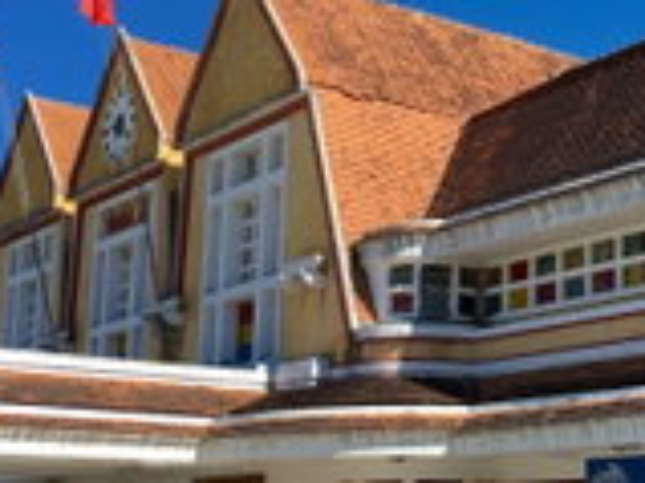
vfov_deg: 20.1
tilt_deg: +11.4
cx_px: 560
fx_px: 1359
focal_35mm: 73
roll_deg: -0.8
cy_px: 280
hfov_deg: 26.0
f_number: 2.2
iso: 25
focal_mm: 4.15
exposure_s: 1/1637
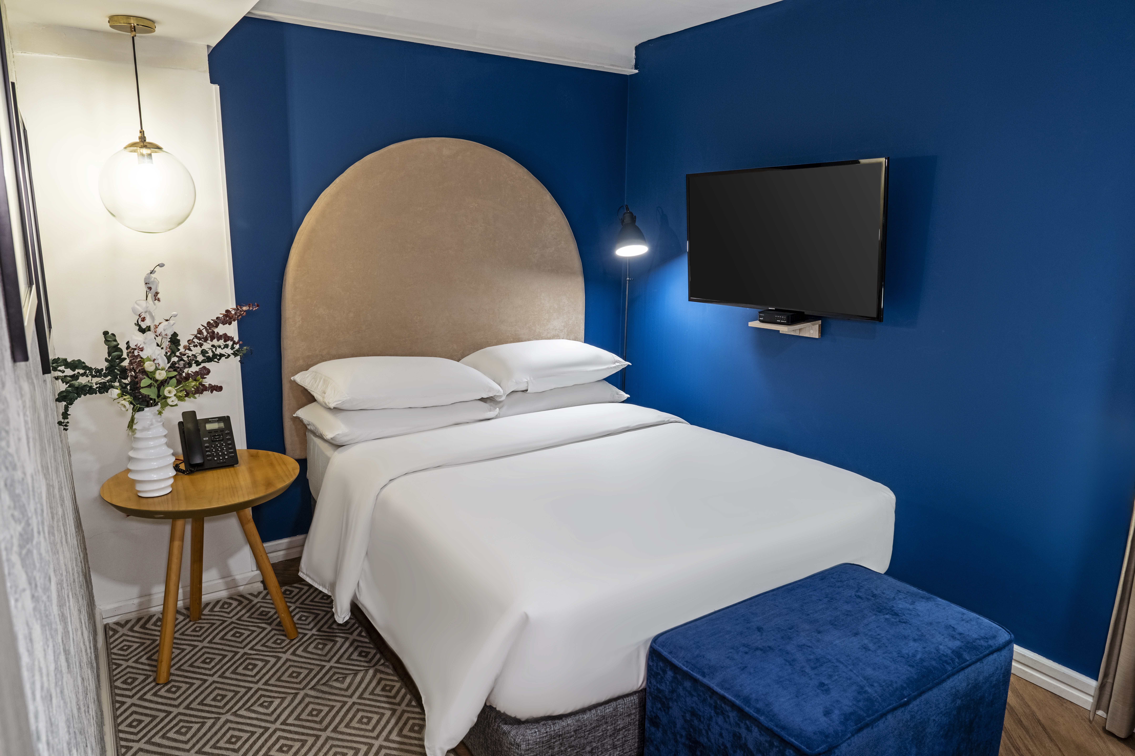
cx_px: 568
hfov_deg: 73.7
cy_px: 378
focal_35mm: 24
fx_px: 757
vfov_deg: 53.1
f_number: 8
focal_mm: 24
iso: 400
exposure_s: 1/8
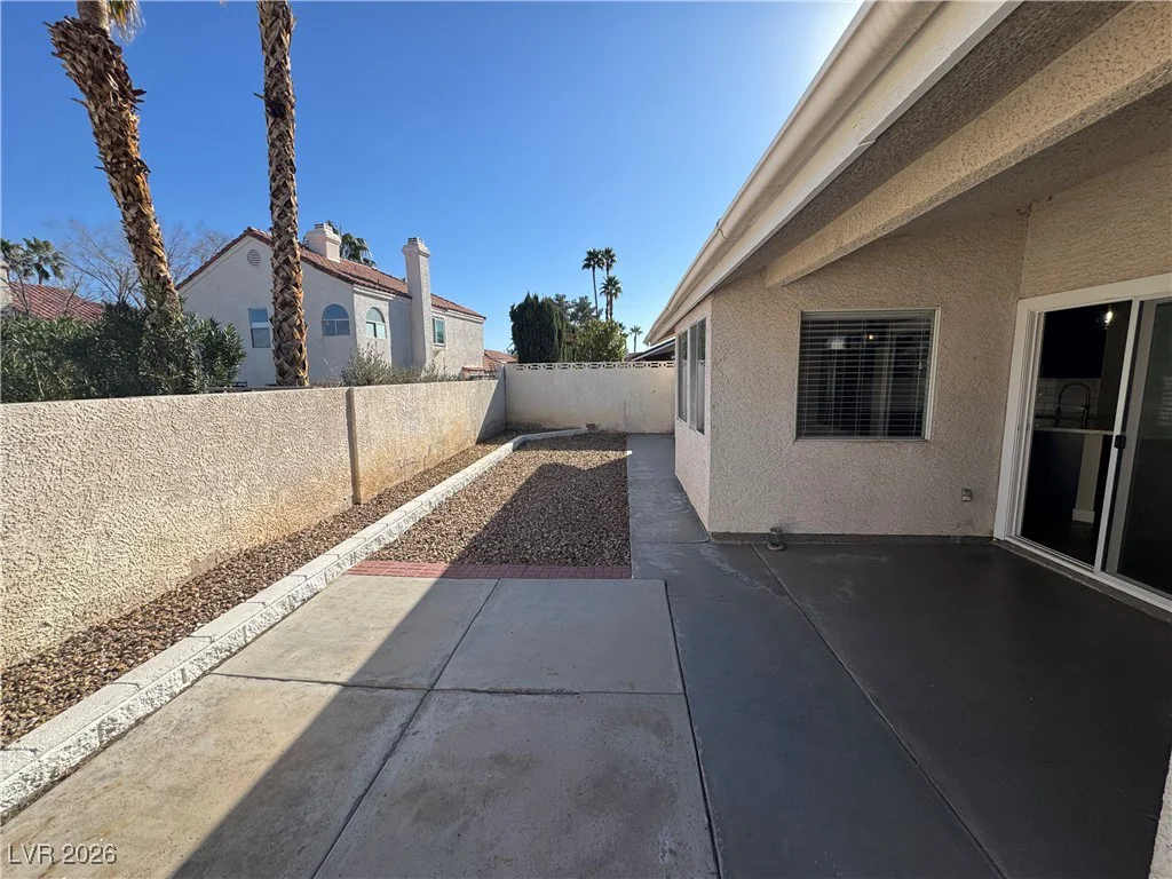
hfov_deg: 102.1
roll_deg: +1.4
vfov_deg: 85.7
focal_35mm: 14
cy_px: 440
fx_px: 474
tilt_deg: -5.8
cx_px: 586
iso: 50
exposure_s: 1/1832
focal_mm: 2.22
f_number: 2.2
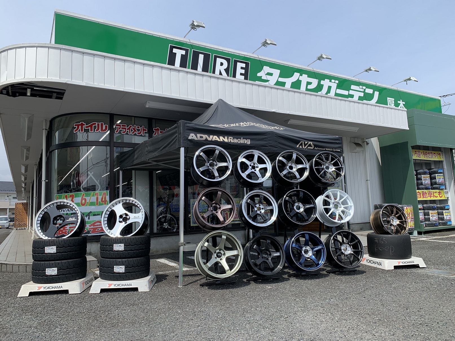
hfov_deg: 67.3
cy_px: 170
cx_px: 228
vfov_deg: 53.1
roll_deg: +2.4
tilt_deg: +7.9
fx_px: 342
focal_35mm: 26
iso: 25
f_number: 1.8
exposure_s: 1/1427
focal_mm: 4.25
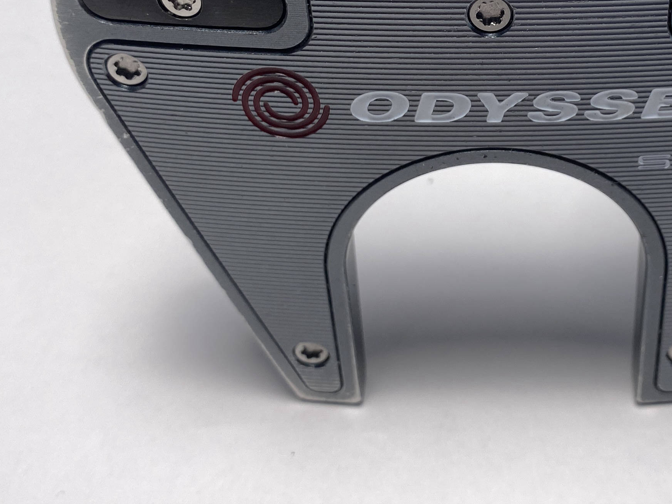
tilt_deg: -47.1
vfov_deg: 24.0
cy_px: 90
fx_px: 1165
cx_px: 517
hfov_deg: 31.5
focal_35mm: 60
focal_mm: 4.25
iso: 32
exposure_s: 1/529
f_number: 1.8
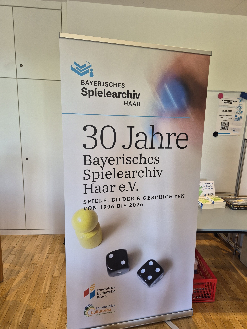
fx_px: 219
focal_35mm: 23
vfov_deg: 73.9
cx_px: 124
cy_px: 164
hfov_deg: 58.9
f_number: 1.8
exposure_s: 1/100
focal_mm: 5.4
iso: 250
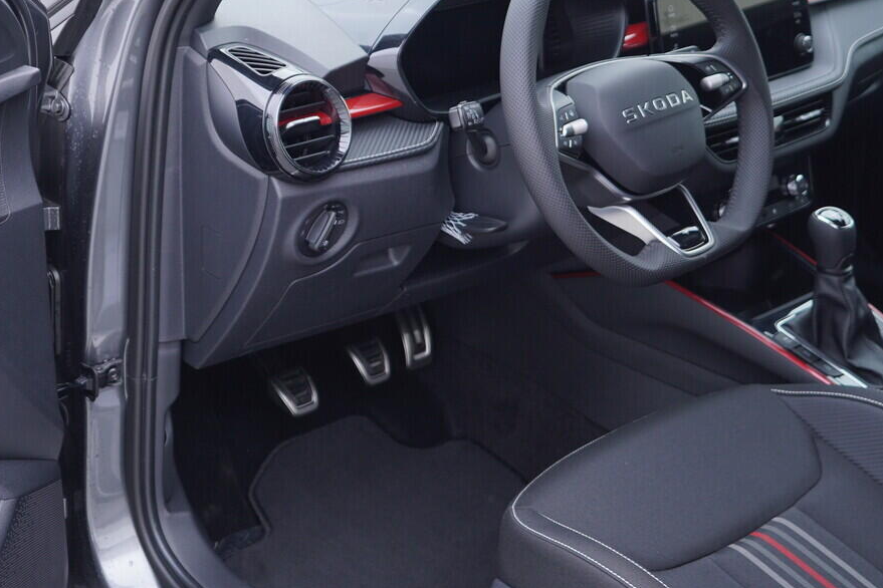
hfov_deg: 33.4
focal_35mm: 59
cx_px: 247
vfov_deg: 22.9
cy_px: 206
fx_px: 1447
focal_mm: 24
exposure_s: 1/40
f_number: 2.8
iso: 160
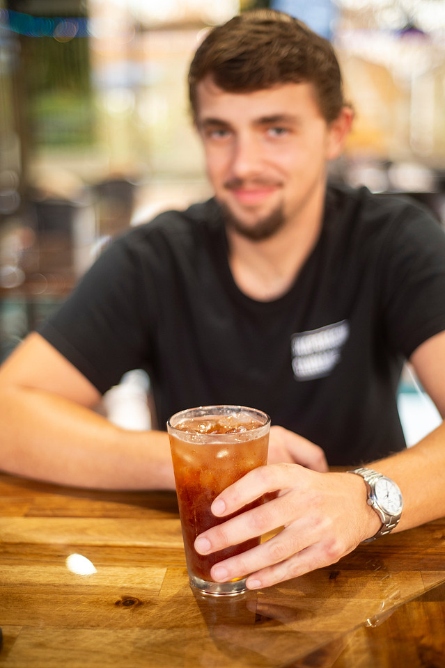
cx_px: 222
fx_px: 928
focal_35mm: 50
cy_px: 334
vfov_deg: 39.6
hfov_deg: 27.0
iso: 800
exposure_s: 1/60
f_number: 1.8
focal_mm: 50
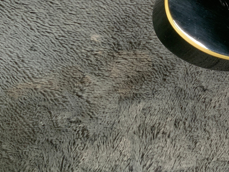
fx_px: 476
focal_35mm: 72
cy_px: -9
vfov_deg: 19.7
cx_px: 275
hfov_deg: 24.5
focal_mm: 3
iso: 64
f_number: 1.8
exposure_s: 1/104
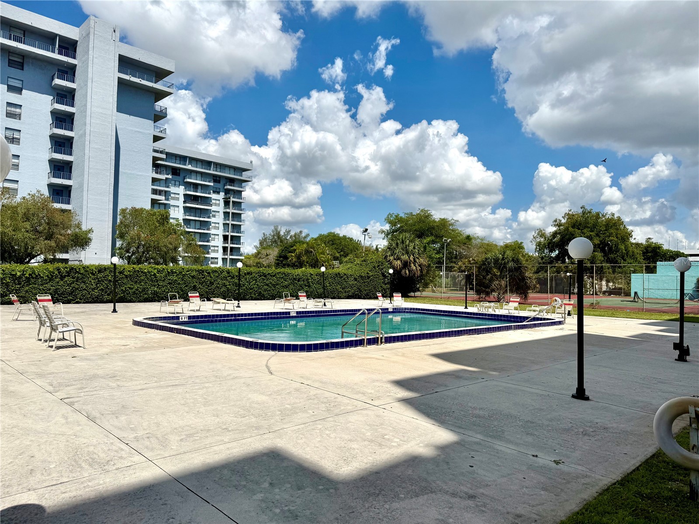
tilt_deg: +2.2
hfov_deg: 71.6
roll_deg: -1.4
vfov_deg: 56.8
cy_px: 262
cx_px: 350
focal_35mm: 24
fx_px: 485
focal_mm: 6.76
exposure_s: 1/11905
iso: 80
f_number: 1.78
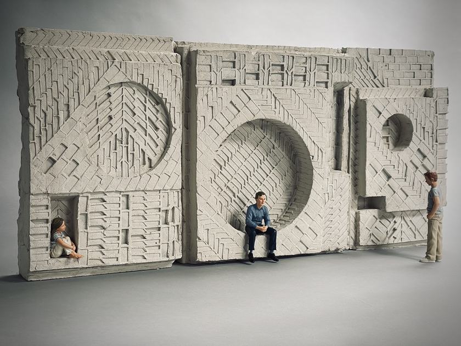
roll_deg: -2.0
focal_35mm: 64
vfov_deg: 22.9
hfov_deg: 30.3
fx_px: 852
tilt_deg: -6.7
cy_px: 173
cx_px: 230
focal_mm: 7.5
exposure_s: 1/113
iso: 20
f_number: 2.2
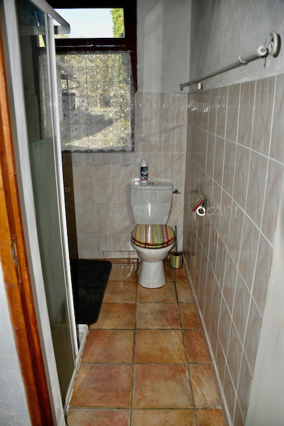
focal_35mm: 27
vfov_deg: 67.4
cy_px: 213
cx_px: 142
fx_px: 319
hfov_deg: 48.0
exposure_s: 1/60
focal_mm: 18
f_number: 3.5
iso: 100
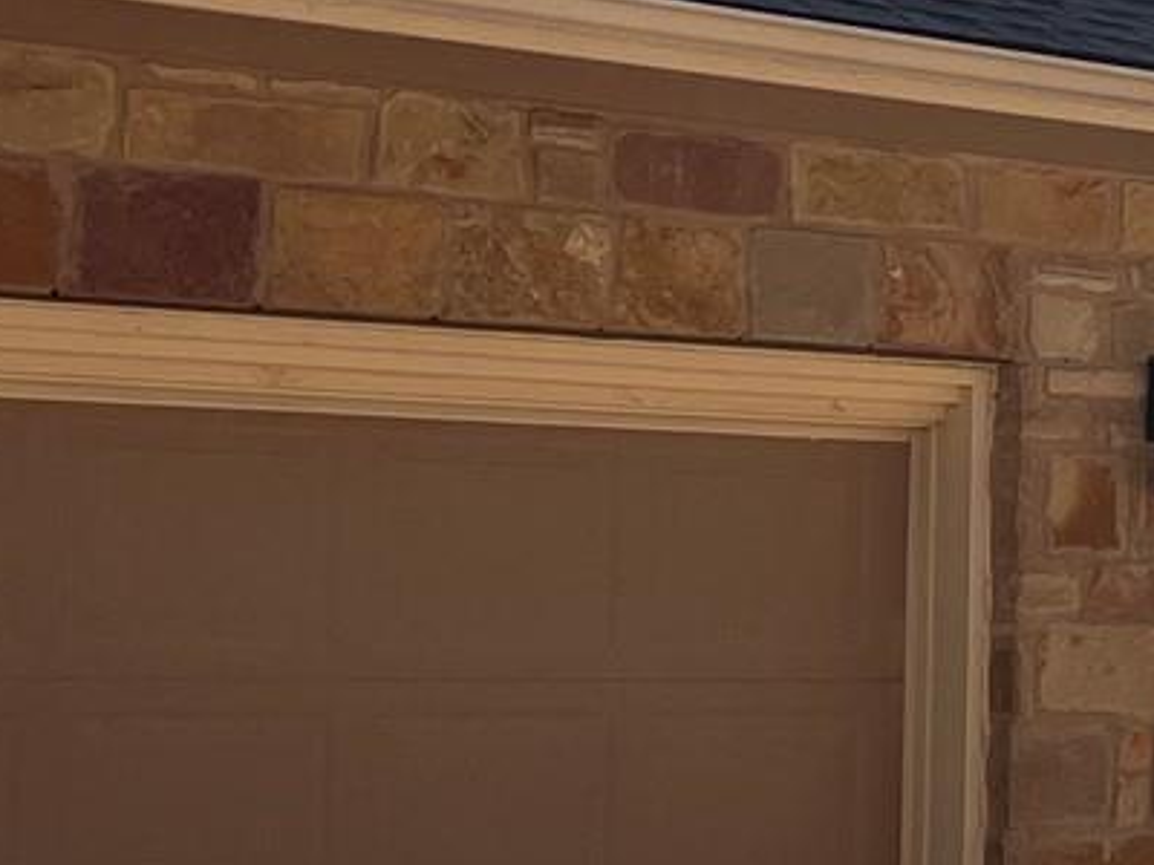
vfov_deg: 11.1
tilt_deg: +3.1
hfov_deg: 13.1
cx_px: 2195
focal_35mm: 133
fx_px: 4434
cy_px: 412
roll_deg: -0.8
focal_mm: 5.7
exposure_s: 1/6211
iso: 50
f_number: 1.5
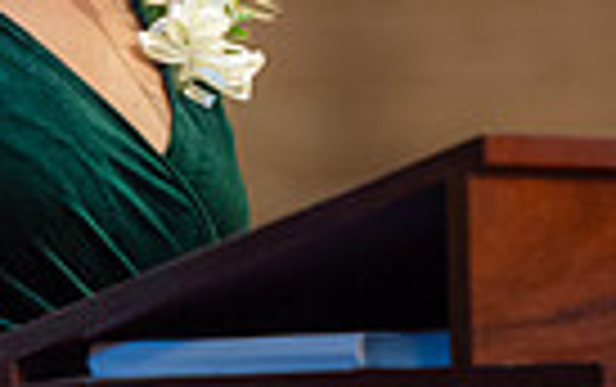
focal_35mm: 734
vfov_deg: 1.8
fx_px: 12338
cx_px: 301
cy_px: 4
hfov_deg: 2.9
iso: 1250
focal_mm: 170
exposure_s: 1/125
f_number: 2.8
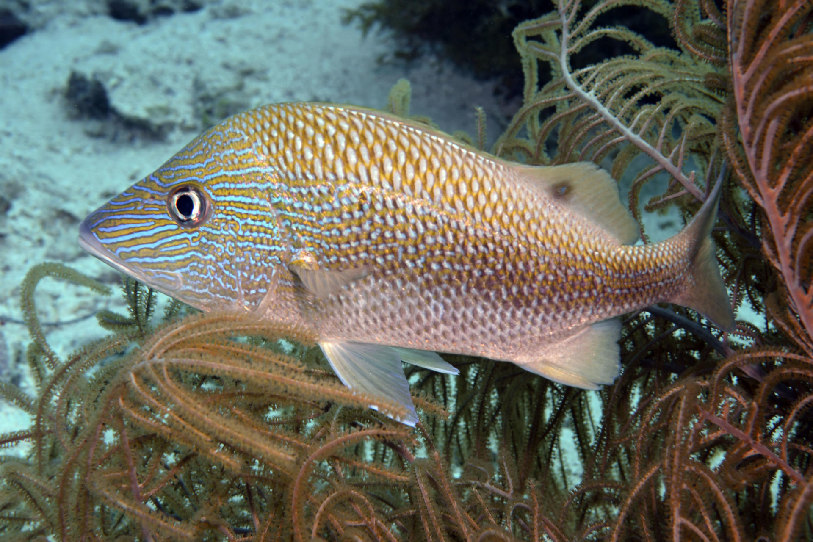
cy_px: 271
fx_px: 2032
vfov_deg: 15.2
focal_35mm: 90
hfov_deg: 22.6
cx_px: 406
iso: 200
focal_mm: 60
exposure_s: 1/125
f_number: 11
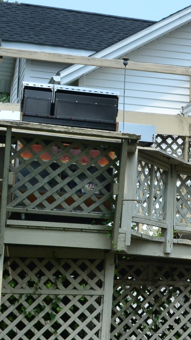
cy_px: 203
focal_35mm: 103
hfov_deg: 11.0
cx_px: 336
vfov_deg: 20.7
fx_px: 927
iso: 400
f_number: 10
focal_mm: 20
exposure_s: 1/320
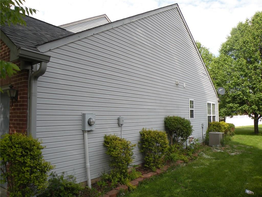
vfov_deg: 51.4
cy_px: 98
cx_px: 131
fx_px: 204
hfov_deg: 65.3
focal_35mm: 27
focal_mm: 4.7
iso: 64
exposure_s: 1/253
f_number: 4
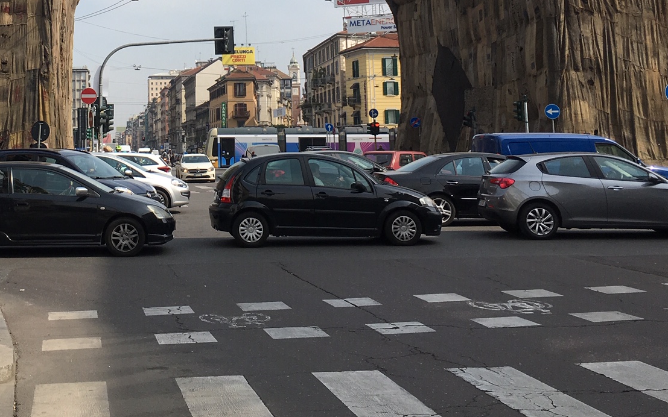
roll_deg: +1.0
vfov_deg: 22.3
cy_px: -2
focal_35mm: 56
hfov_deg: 35.4
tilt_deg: +8.0
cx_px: 163
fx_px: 1020
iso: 25
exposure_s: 1/1399
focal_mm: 4.15
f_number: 2.2
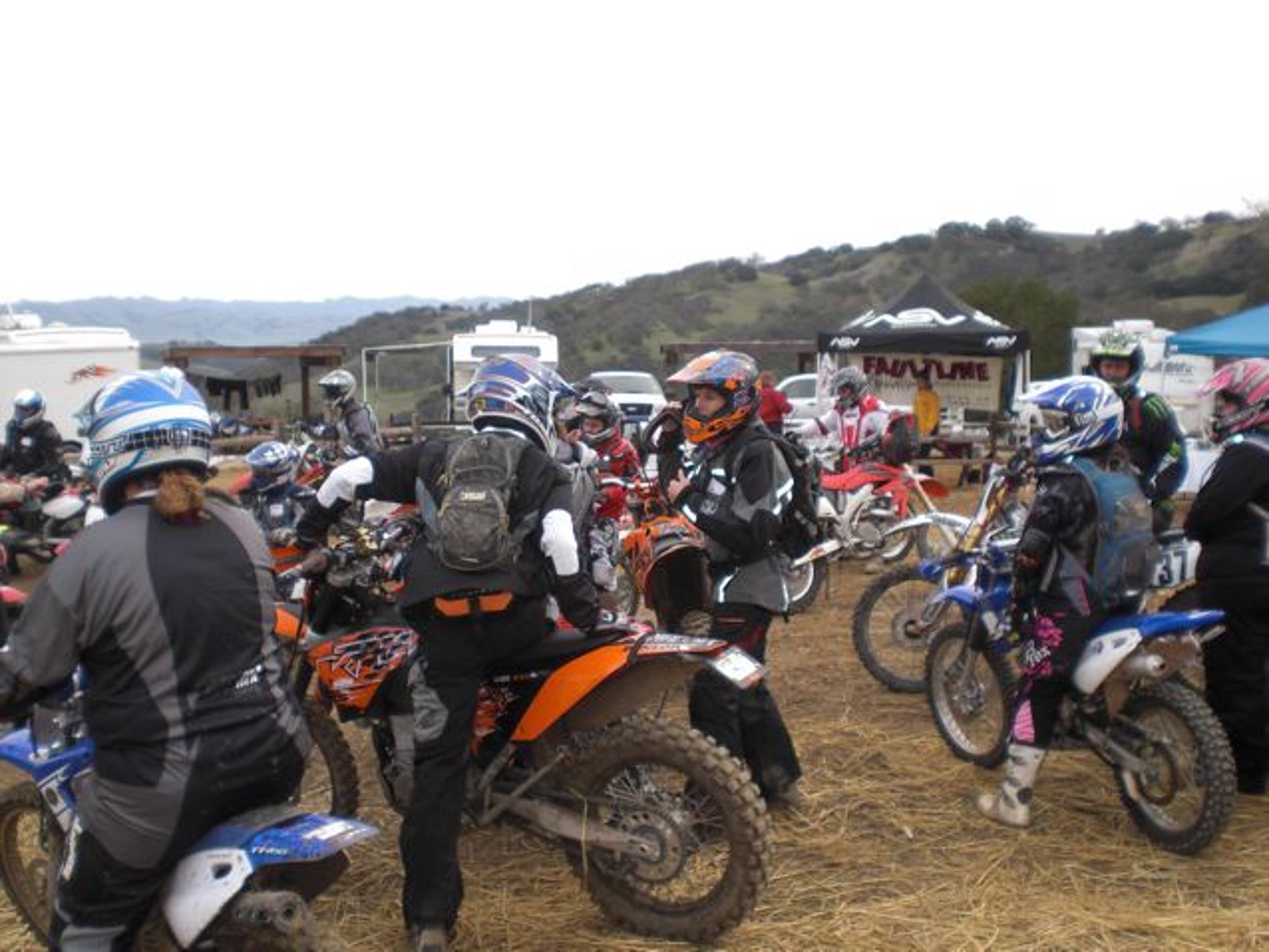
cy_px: 476
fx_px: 1394
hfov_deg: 49.0
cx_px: 634
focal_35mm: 38
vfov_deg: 37.7
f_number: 3.1
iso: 64
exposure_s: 1/320
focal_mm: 6.3
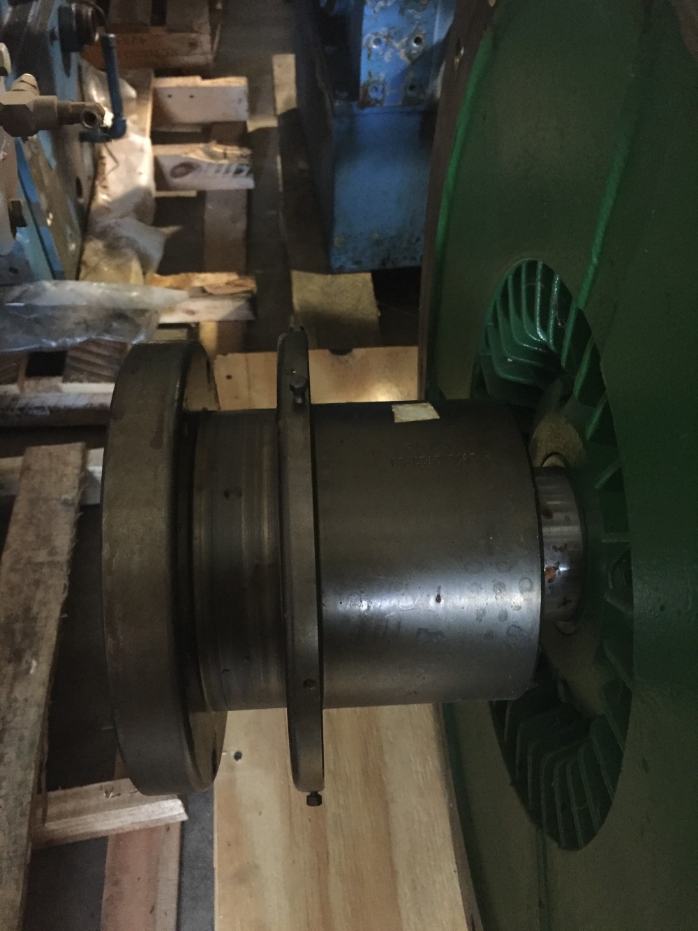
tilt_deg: -53.3
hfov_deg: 48.2
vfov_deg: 61.7
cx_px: 349
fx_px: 780
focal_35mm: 29
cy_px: 466
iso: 640
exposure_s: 1/15
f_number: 2.2
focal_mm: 4.15
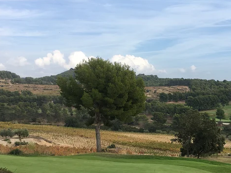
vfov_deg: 29.6
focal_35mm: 49
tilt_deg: -0.1
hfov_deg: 38.7
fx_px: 327
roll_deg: +0.5
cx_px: 142
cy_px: 102
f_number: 2.2
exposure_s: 1/905
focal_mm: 4.15
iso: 25
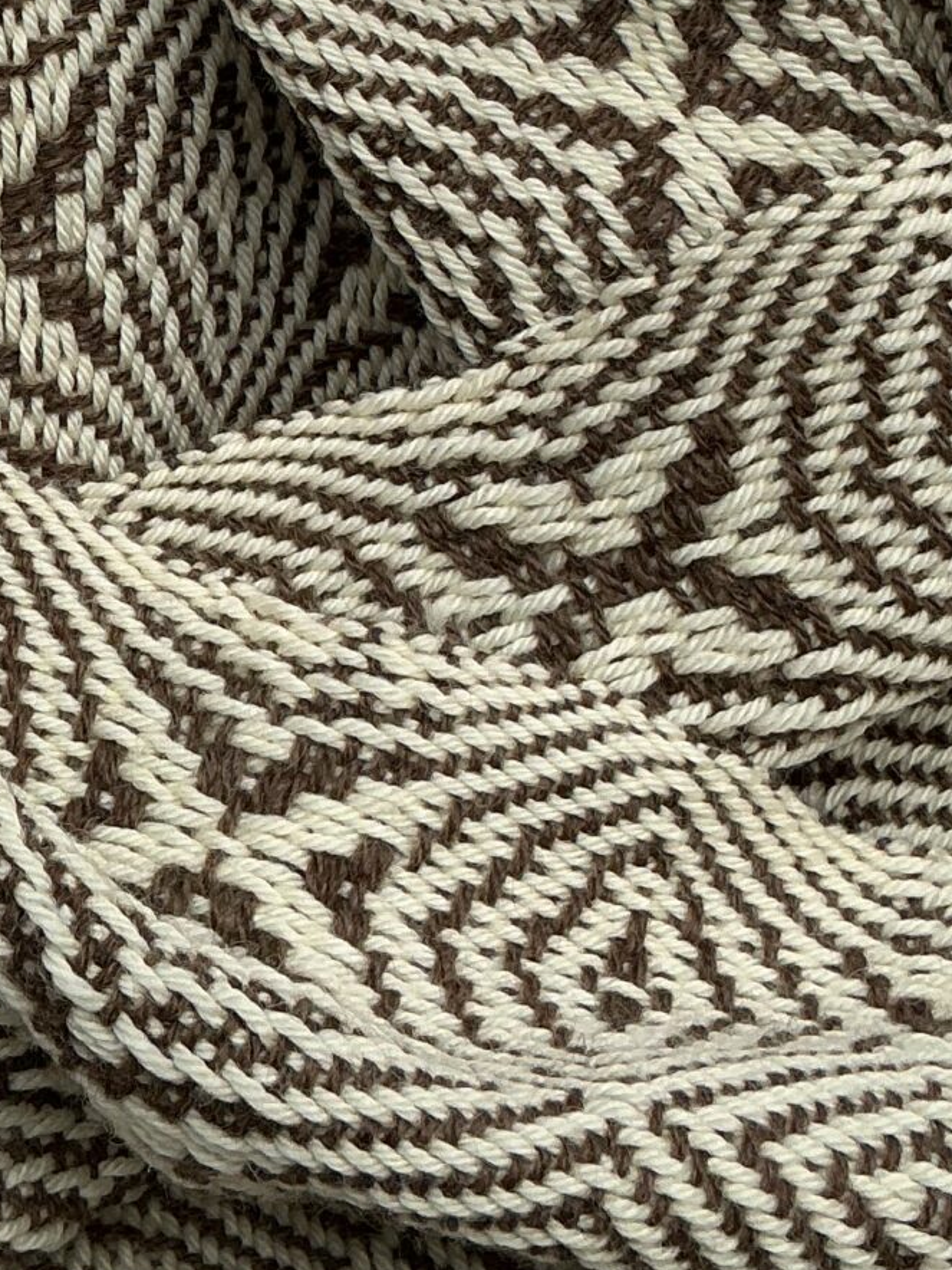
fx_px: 3080
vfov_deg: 22.7
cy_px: 115
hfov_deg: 17.3
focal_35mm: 84
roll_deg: +1.5
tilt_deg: -26.5
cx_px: 82
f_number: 1.8
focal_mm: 3
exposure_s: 1/1675
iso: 25
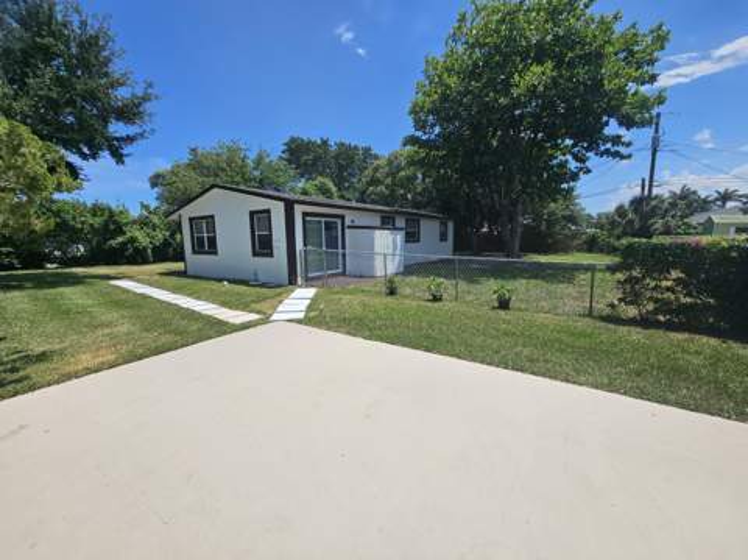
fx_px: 281
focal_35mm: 13
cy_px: 280
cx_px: 374
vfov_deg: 89.8
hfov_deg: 106.2
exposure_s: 1/4153
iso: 50
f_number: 2.2
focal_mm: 2.2
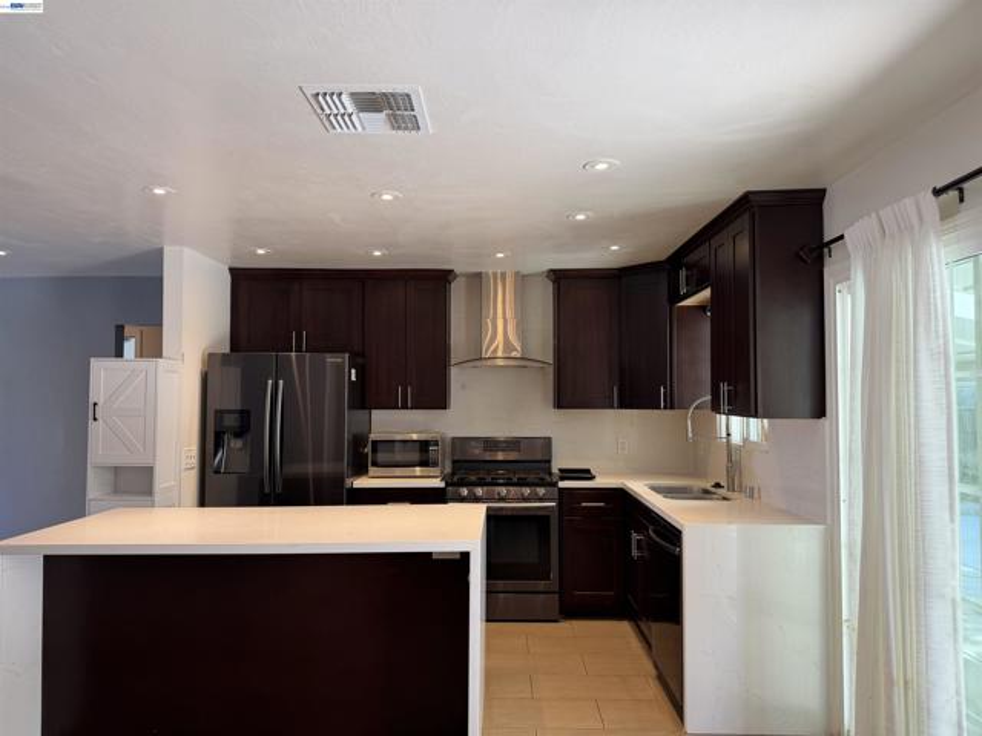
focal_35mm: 24
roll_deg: +0.1
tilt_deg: +2.2
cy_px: 368
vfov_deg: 56.8
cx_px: 491
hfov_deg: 71.6
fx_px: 681
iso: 100
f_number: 1.78
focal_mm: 6.76
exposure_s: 1/120
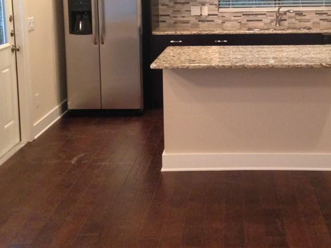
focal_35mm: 60
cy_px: 48
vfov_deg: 24.0
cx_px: 219
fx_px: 574
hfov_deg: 31.9
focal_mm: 4.12
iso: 250
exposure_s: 1/20
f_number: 2.4
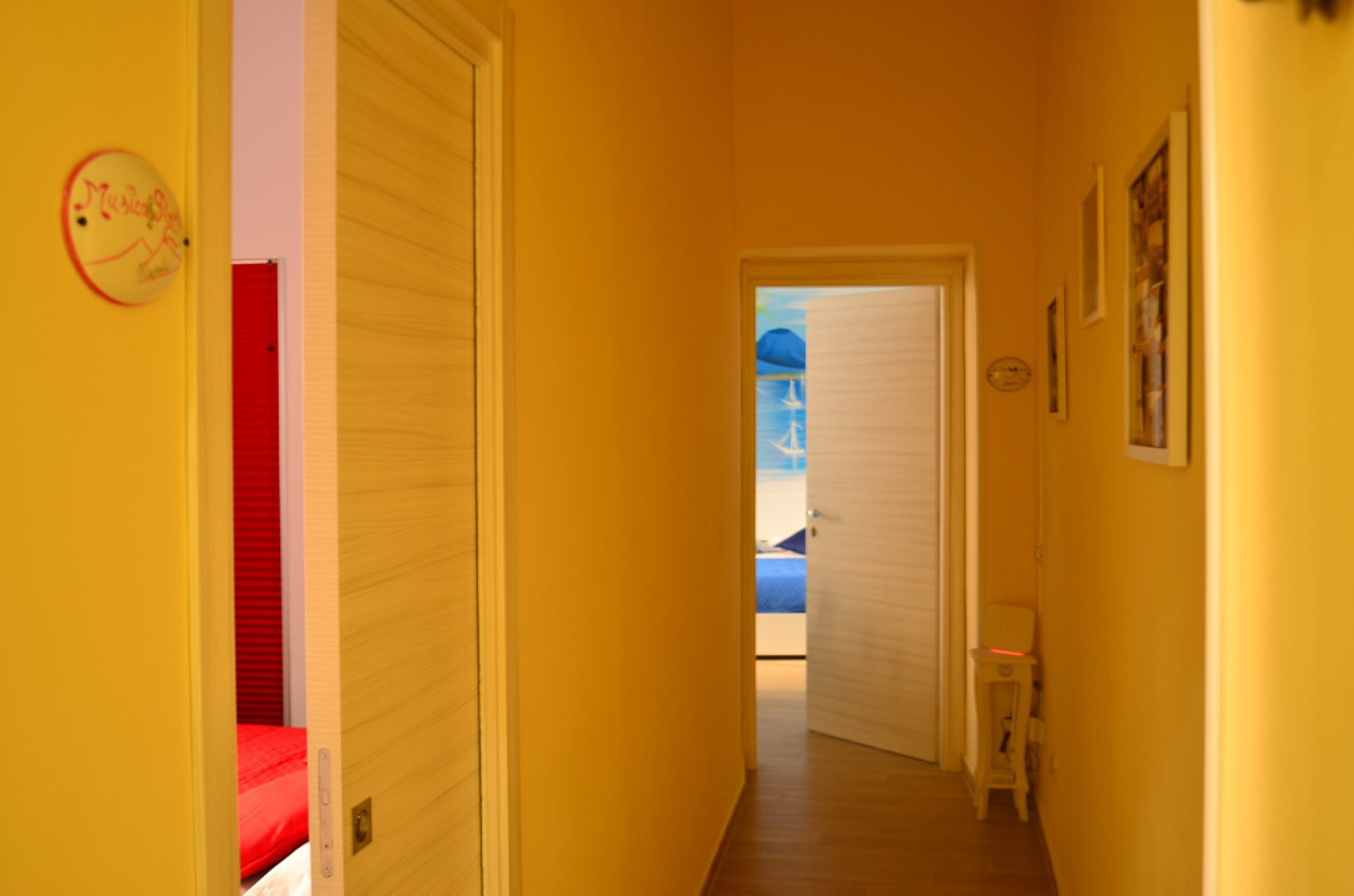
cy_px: 448
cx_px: 677
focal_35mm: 33
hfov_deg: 57.3
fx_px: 1238
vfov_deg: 39.8
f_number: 4
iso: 100
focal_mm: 22
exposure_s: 1/5
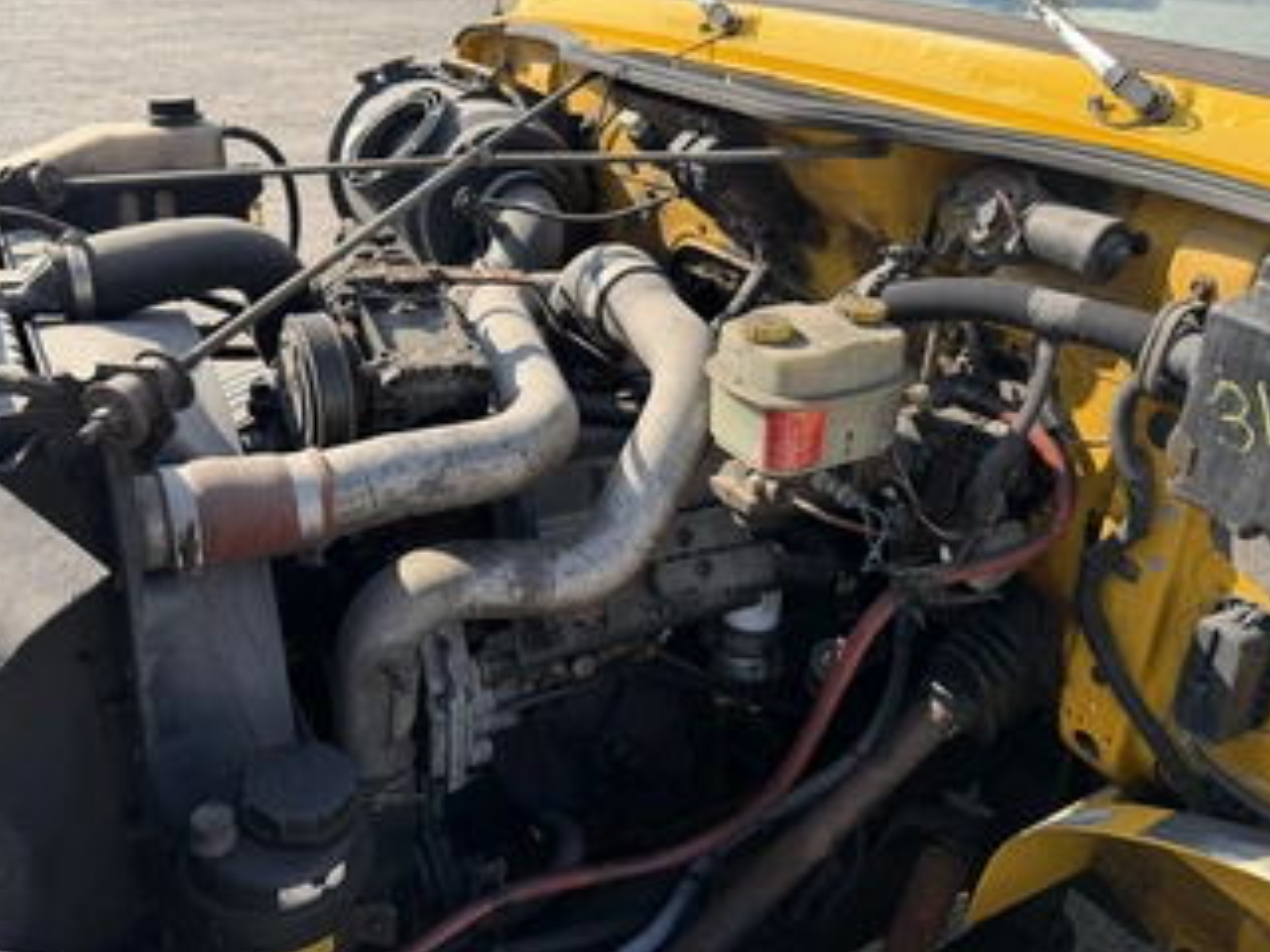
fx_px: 1101
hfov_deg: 60.0
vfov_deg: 46.8
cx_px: 635
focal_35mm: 30
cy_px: 436
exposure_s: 1/2232
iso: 100
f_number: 1.78
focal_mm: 6.76
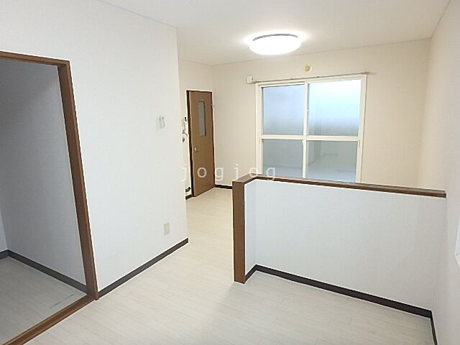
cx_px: 230
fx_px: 279
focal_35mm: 21
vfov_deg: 63.4
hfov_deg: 79.0
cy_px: 172
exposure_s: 1/40
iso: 200
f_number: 3.5
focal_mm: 3.7
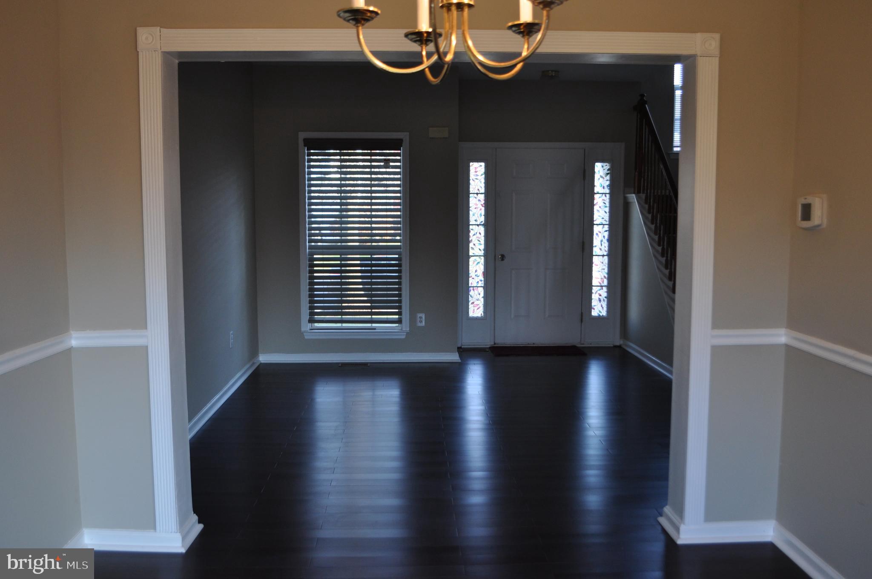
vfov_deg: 39.9
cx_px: 436
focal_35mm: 33
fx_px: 798
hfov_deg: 57.3
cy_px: 290
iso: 400
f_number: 4
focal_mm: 22
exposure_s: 1/60
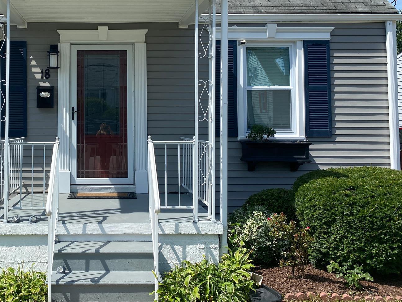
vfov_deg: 34.8
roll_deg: -0.1
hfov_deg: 44.2
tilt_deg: +2.9
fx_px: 476
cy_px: 98
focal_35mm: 41
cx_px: 100
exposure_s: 1/2463
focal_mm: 4.25
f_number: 1.8
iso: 32
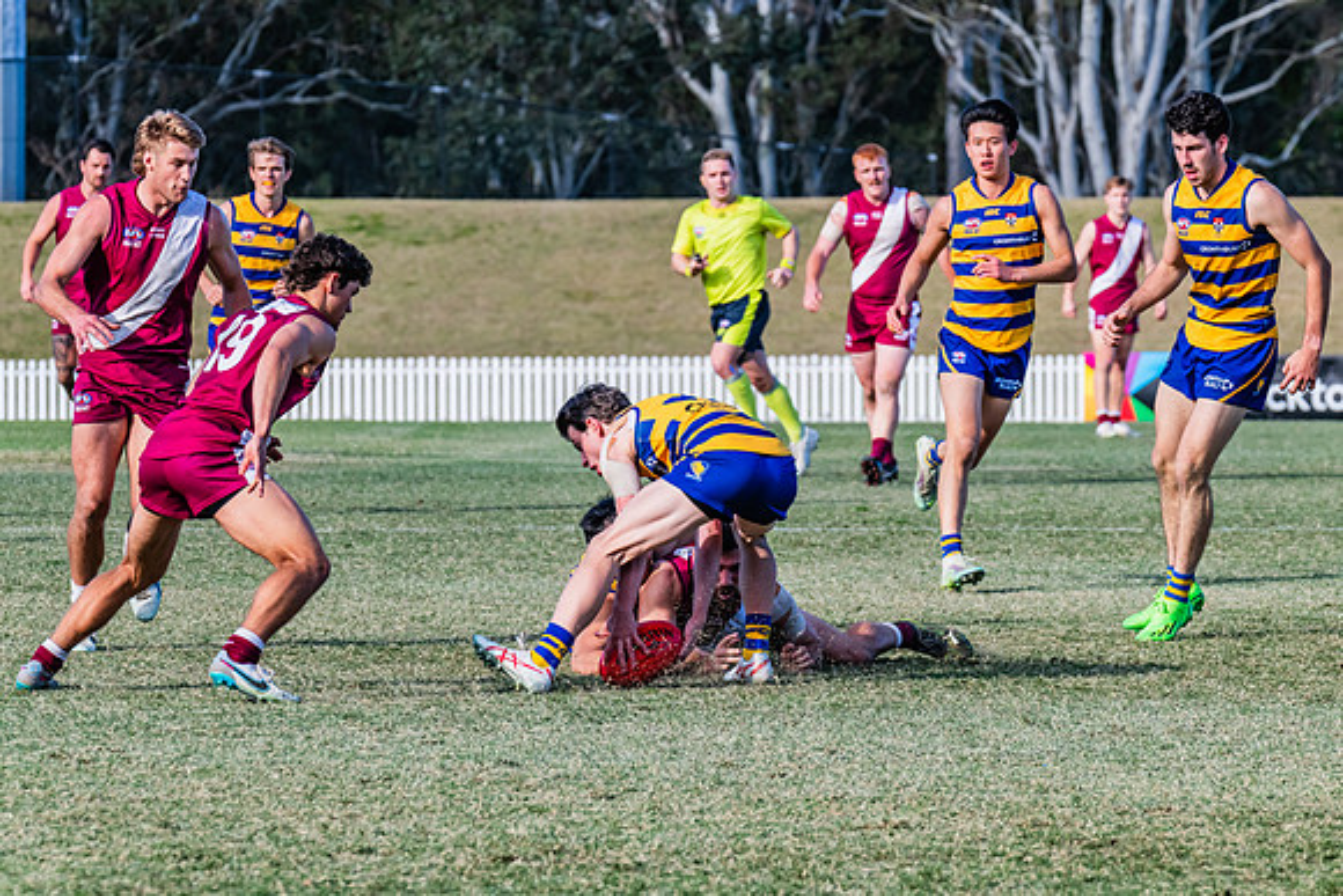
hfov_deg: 6.6
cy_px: 476
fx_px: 11727
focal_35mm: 314
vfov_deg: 4.4
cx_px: 713
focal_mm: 290
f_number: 11
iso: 800
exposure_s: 1/640
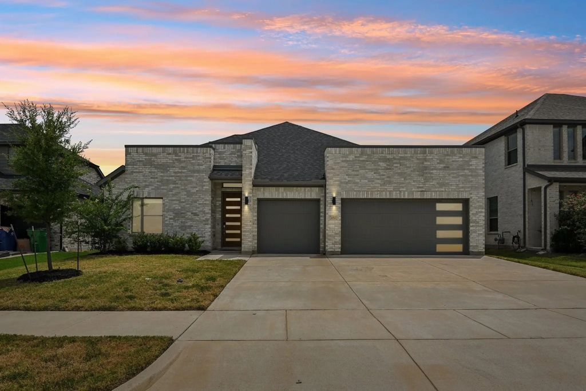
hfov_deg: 86.9
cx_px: 293
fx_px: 309
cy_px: 196
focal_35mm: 19
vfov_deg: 64.6
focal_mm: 19
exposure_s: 1/2500
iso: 400
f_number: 8
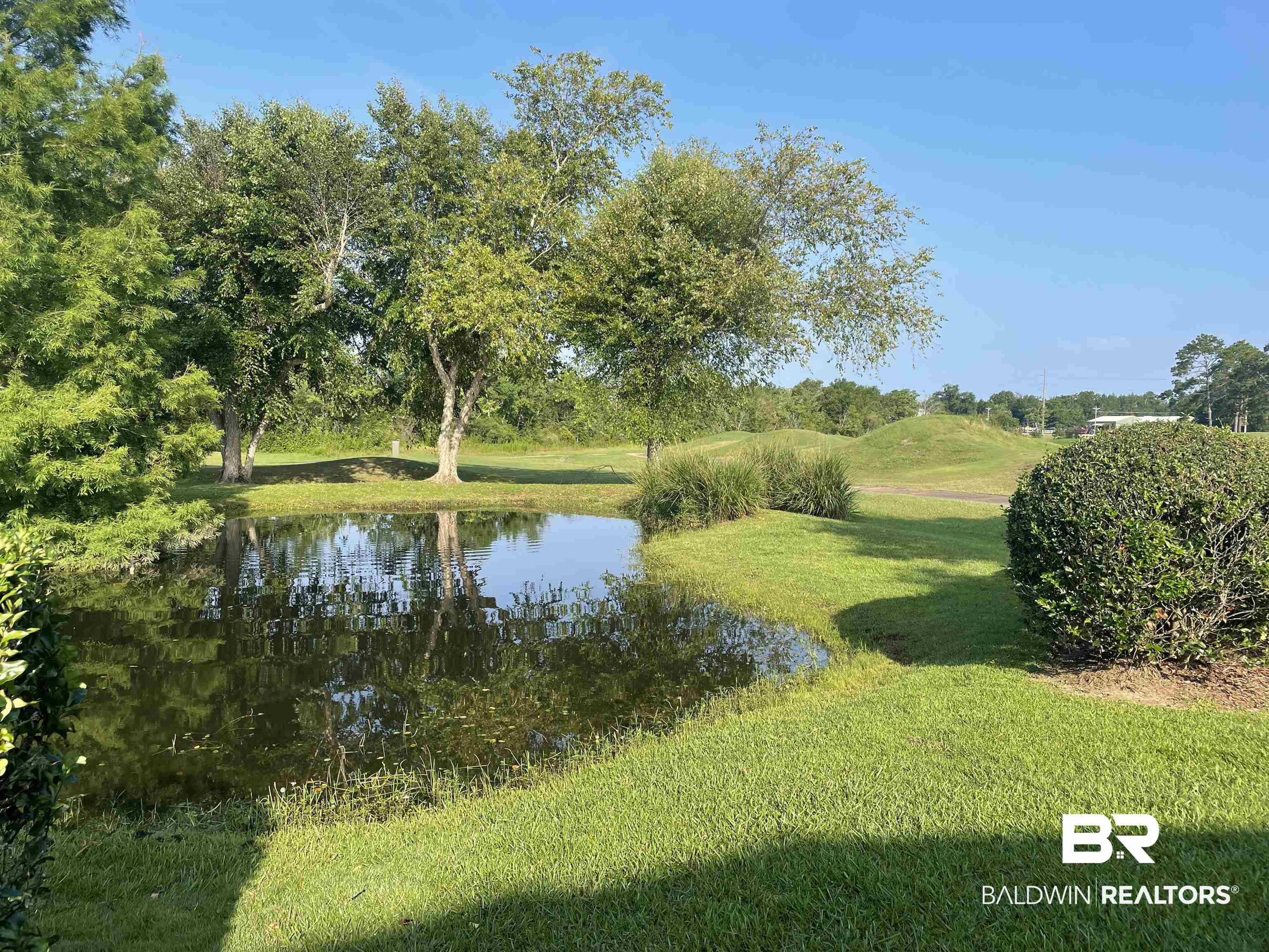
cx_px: 634
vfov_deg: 53.1
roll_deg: -0.2
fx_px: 953
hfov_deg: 67.3
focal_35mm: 26
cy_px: 476
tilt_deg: -2.9
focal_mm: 4.2
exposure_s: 1/1795
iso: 32
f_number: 1.6
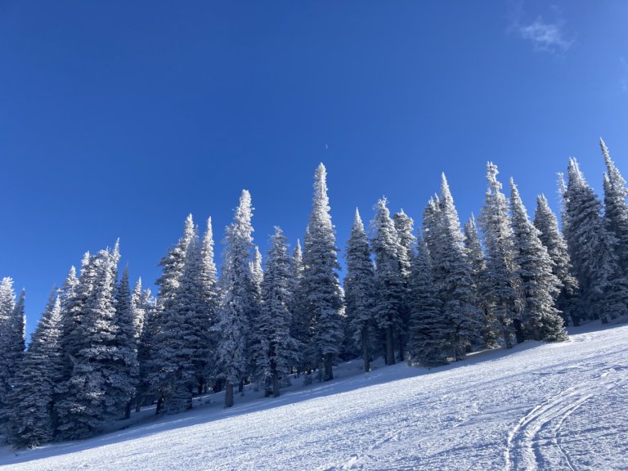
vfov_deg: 49.7
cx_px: 314
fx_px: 508
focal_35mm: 28
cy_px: 236
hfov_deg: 63.4
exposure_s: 1/1600
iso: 20
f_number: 1.8
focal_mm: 3.99
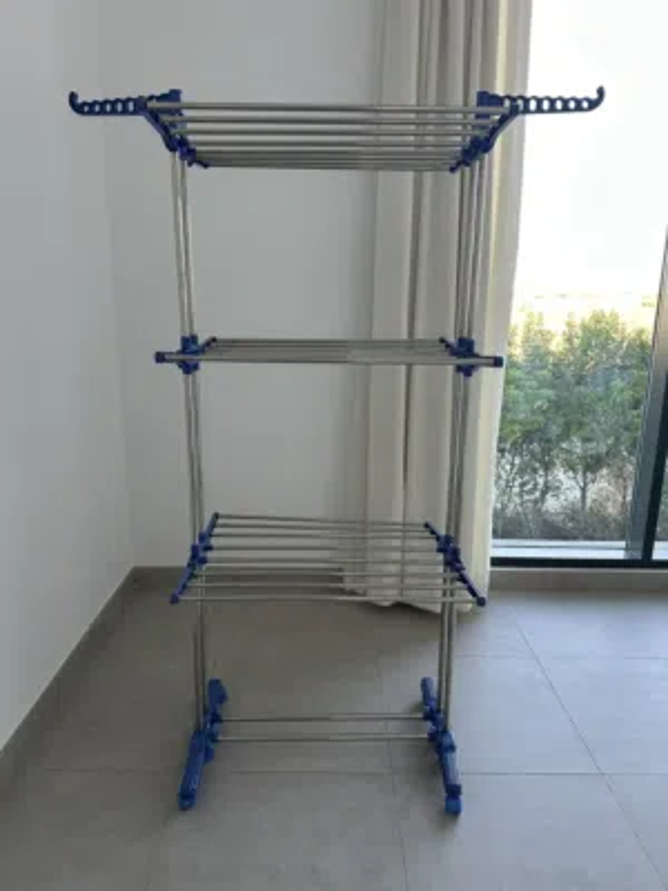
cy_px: 446
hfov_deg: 56.8
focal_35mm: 24
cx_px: 334
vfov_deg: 71.6
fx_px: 618
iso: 200
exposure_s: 1/121
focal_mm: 6.86
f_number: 1.78
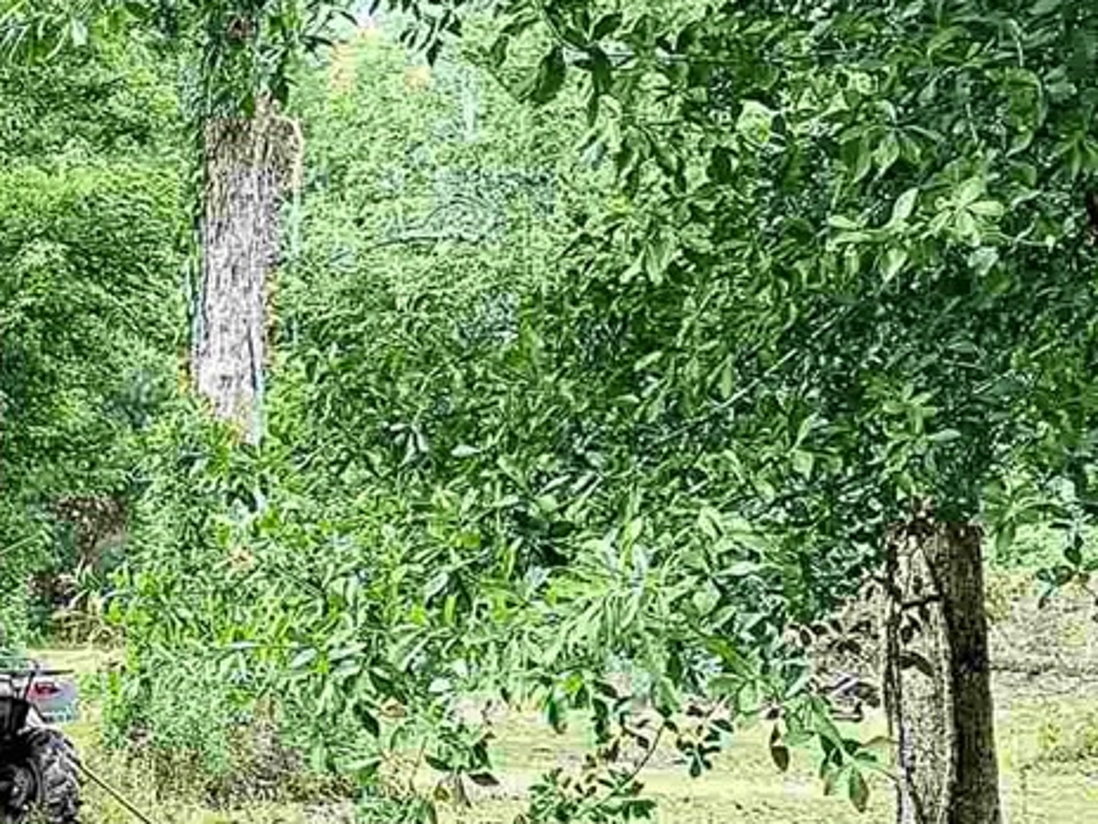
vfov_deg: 14.0
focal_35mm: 106
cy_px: 445
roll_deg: +0.0
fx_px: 3362
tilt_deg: +0.9
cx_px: -504
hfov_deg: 17.0
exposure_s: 1/772
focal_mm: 6.76
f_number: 1.78
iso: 100
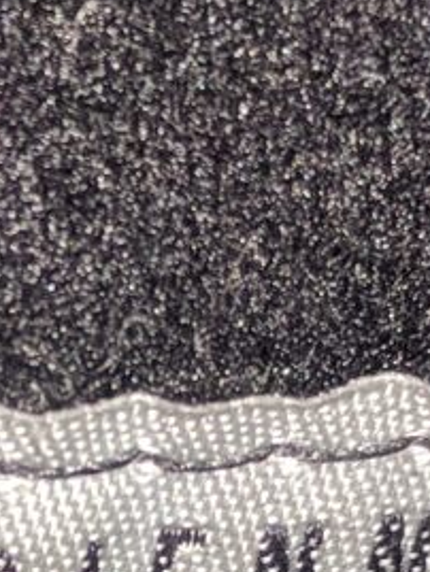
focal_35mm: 198
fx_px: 3277
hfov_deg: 7.4
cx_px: -117
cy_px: 602
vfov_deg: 9.9
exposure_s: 1/125
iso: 164
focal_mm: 4.67
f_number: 2
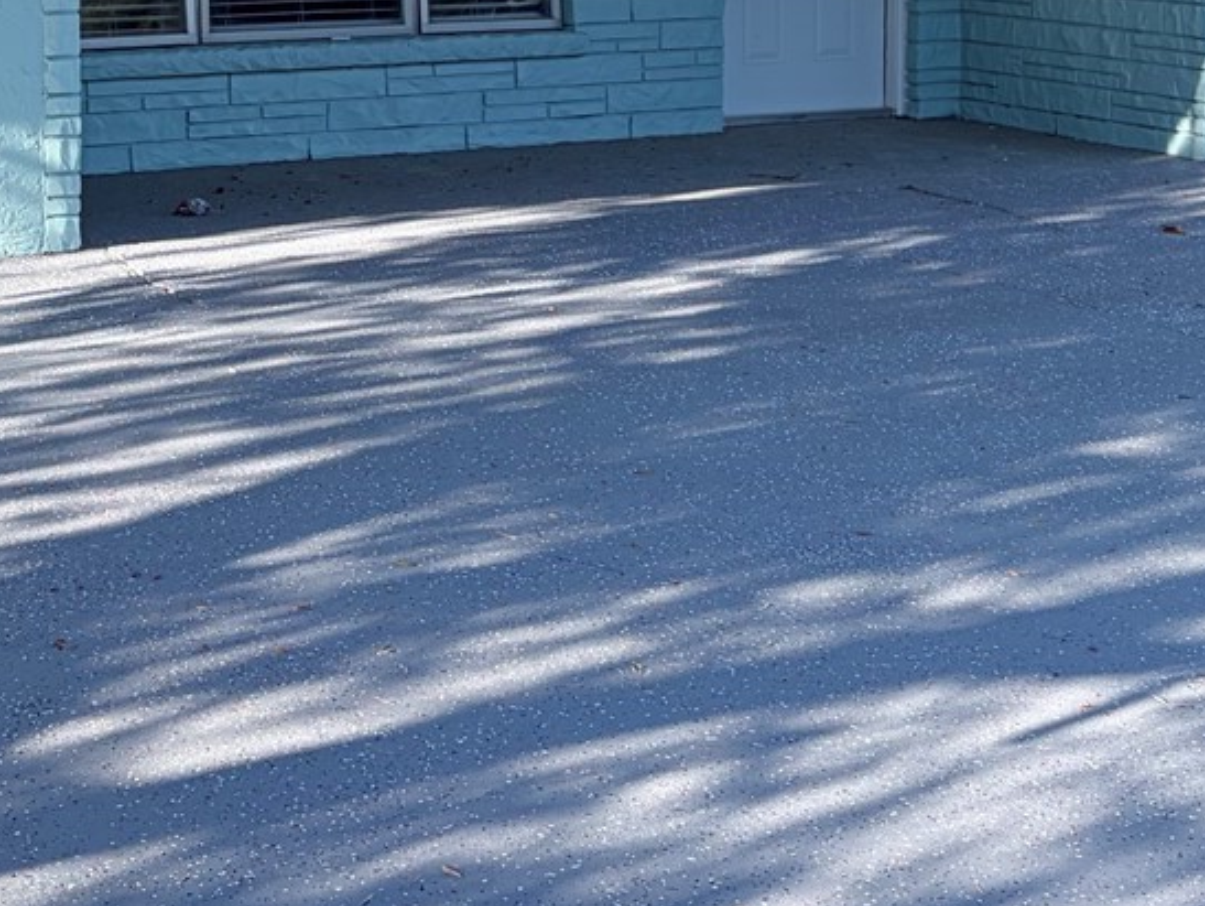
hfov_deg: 25.5
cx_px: 372
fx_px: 2647
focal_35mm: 76
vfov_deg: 18.8
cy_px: -42
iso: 50
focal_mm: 5.96
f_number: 1.6
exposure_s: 1/1155
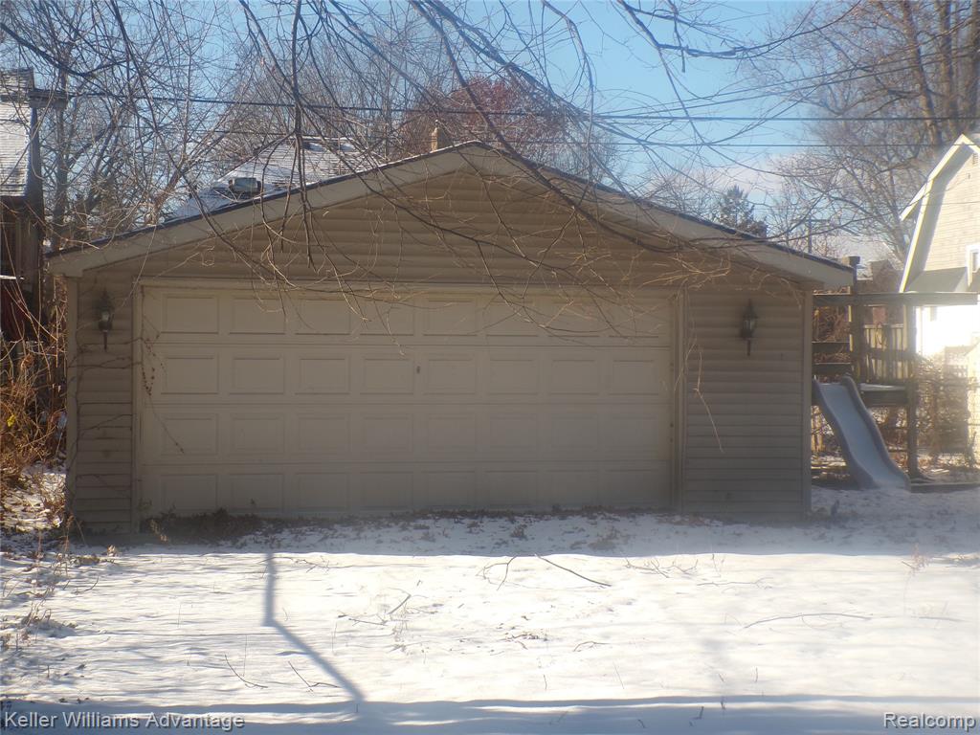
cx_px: 490
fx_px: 1585
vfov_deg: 26.1
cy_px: 368
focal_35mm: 56
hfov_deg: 34.3
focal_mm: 10.1
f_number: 5.5
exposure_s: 1/280
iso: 100
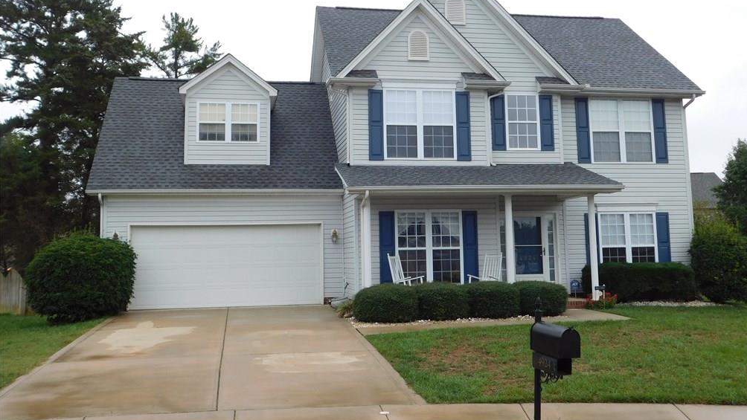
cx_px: 379
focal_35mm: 40
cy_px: 161
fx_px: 792
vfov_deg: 29.6
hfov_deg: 50.5
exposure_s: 1/400
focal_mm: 6.3
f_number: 3.5
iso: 125
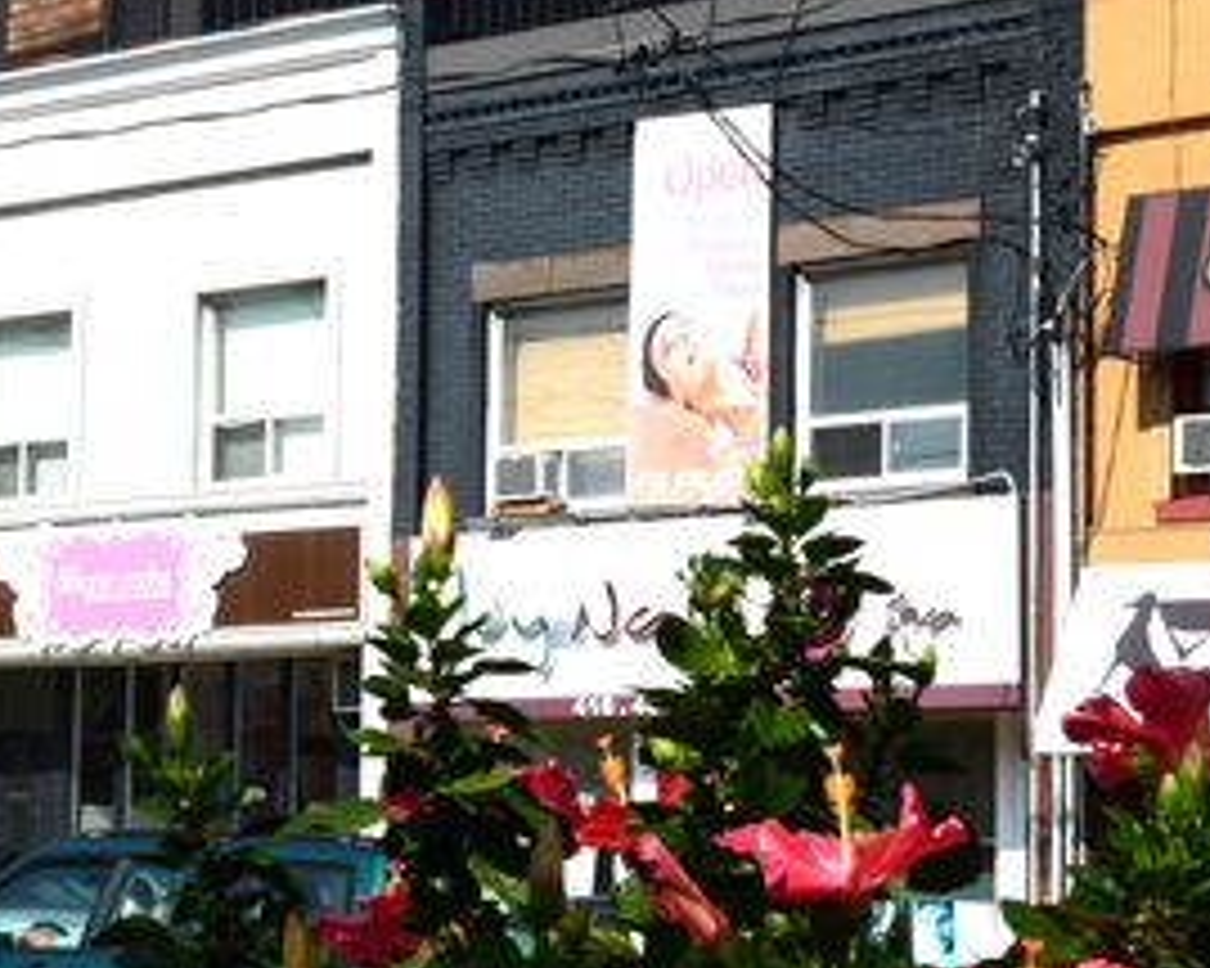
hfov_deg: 15.8
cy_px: 509
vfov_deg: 12.8
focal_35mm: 120
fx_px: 4296
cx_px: 121
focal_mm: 38
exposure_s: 1/160
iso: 100
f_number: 16
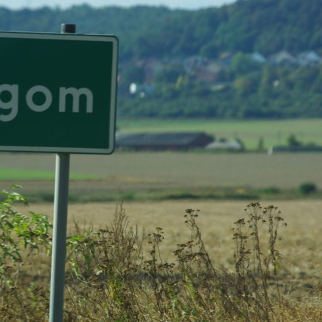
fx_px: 4241
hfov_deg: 4.3
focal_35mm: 403
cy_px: 149
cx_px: 77
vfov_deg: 4.3
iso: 100
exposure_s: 1/250
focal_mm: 190
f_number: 6.7
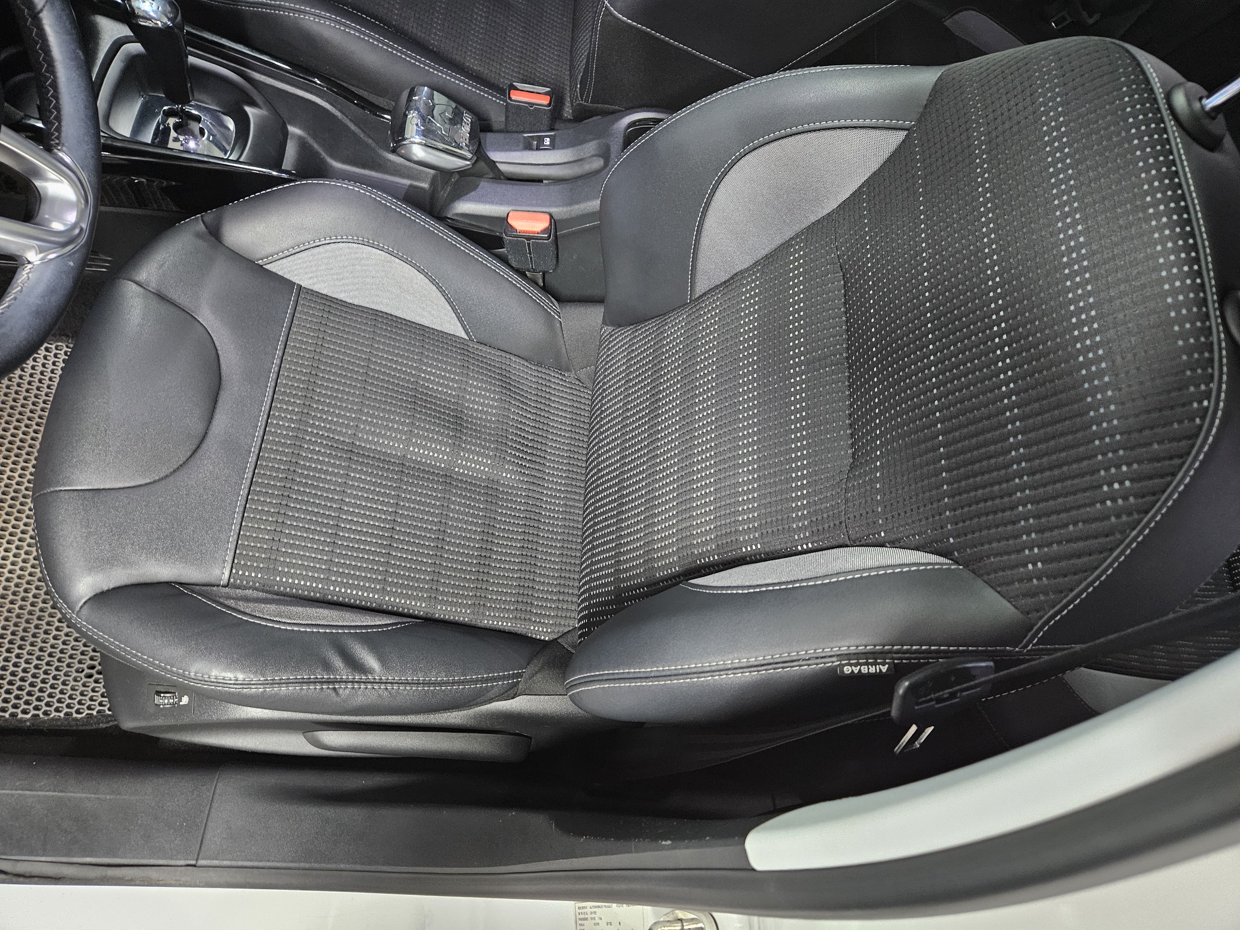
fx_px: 824
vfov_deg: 58.9
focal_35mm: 23
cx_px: 620
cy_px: 465
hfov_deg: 73.9
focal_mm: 5.4
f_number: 1.8
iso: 800
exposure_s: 1/24
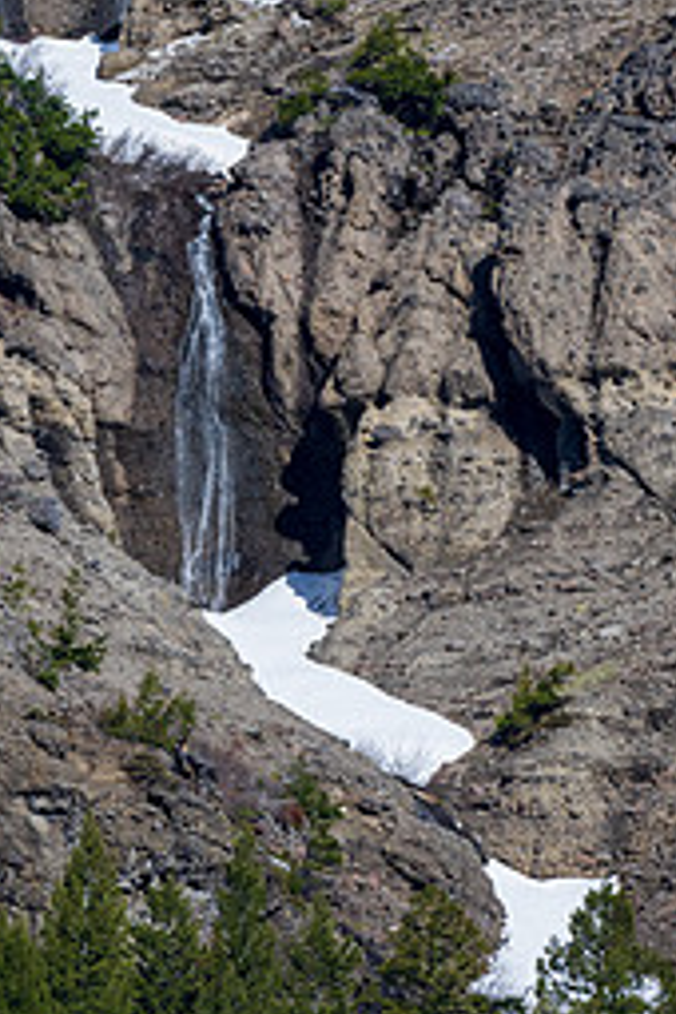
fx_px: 29854
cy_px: 247
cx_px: 91
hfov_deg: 1.3
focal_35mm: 1060
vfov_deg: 1.9
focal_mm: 600
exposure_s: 1/800
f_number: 14
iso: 800
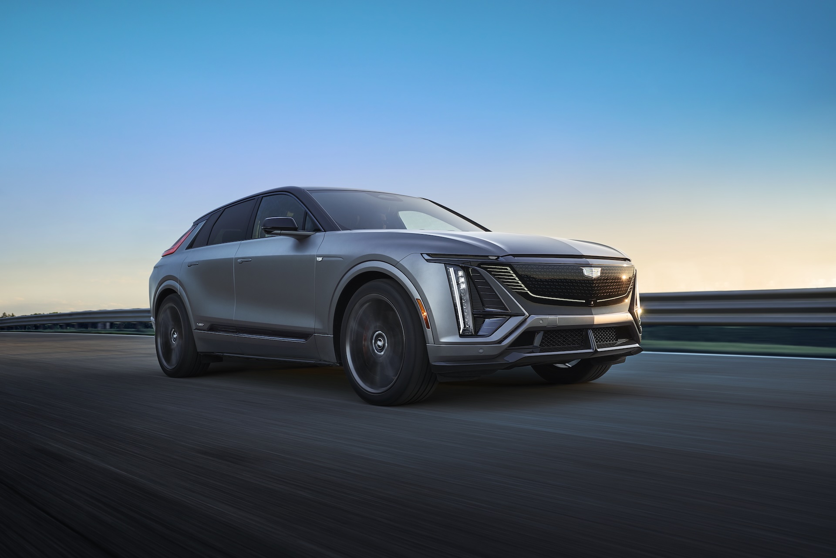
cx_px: 418
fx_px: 813
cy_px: 279
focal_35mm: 35
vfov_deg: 37.9
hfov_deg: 54.4
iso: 100
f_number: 5.6
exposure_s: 1/30
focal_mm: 35
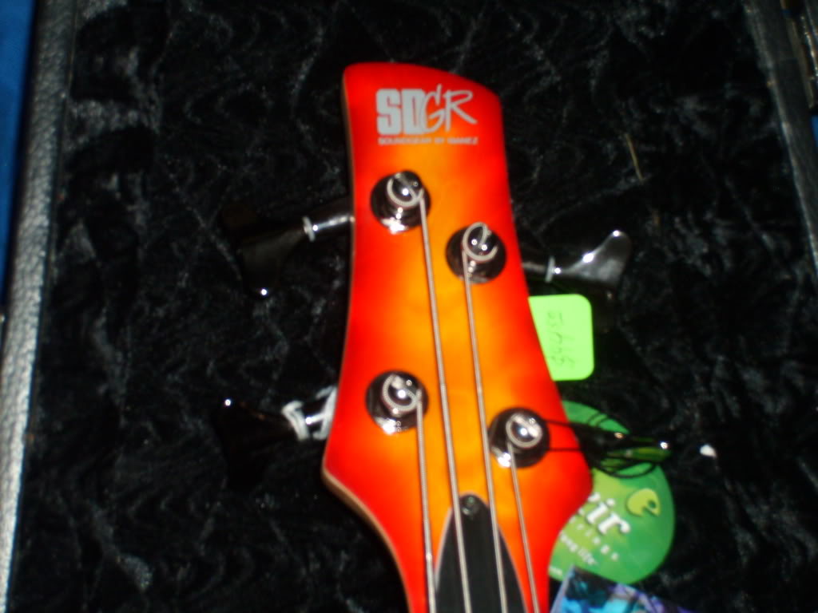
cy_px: 306
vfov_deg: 20.4
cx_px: 409
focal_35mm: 72
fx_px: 1701
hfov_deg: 27.0
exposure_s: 1/60
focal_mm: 12
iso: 100
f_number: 3.9
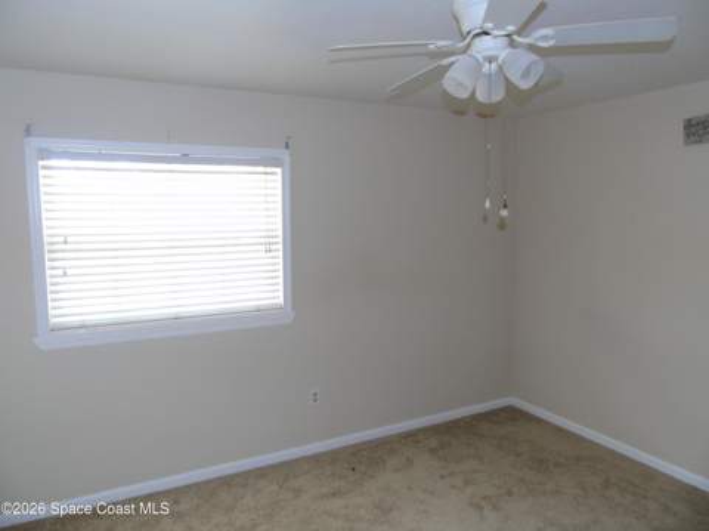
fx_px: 512
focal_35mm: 25
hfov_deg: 69.4
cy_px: 266
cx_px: 354
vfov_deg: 54.8
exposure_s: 1/30
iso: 200
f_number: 3.4
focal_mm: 4.4
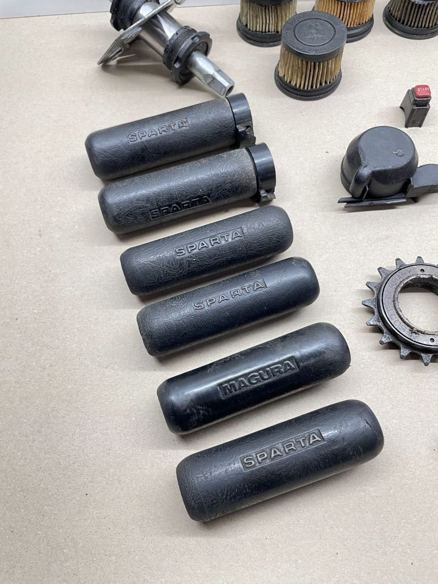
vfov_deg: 67.3
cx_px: 219
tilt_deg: -64.9
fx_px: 439
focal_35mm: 26
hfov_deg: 53.1
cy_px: 292
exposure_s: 1/50
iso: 80
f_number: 1.6
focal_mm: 4.2
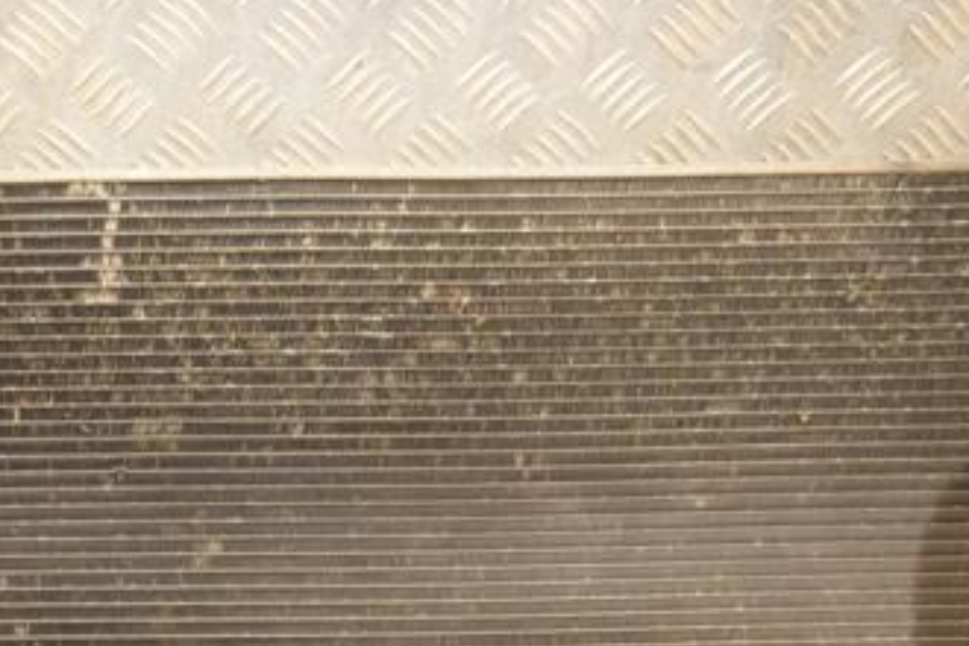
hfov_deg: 33.1
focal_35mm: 60
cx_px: 308
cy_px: 482
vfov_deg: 22.4
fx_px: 1615
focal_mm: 22
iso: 800
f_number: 5
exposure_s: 1/160
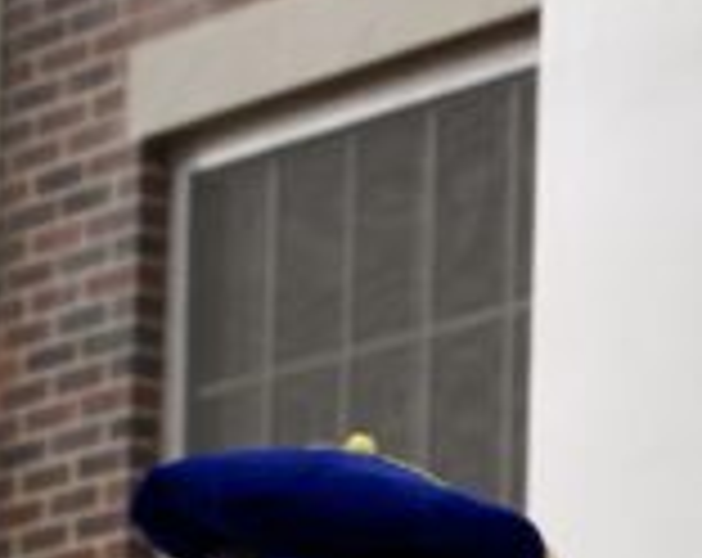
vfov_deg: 5.0
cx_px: 1161
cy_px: 614
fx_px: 6404
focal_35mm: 309
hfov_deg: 6.2
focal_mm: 50
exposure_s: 1/100
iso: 100
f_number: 6.3
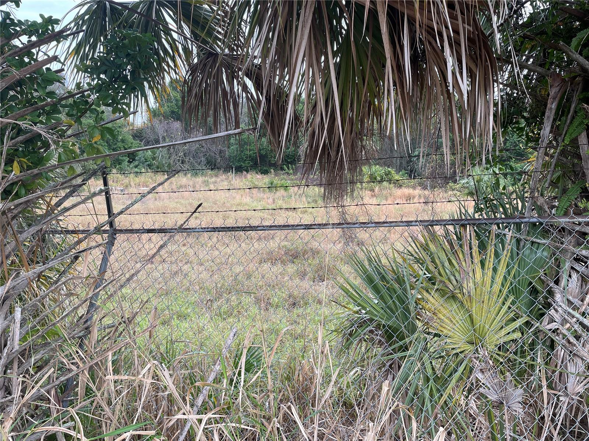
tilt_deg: -7.4
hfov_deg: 67.3
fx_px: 442
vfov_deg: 53.1
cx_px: 294
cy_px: 220
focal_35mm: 26
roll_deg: -0.5
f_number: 1.6
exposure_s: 1/251
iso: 32
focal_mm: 4.2
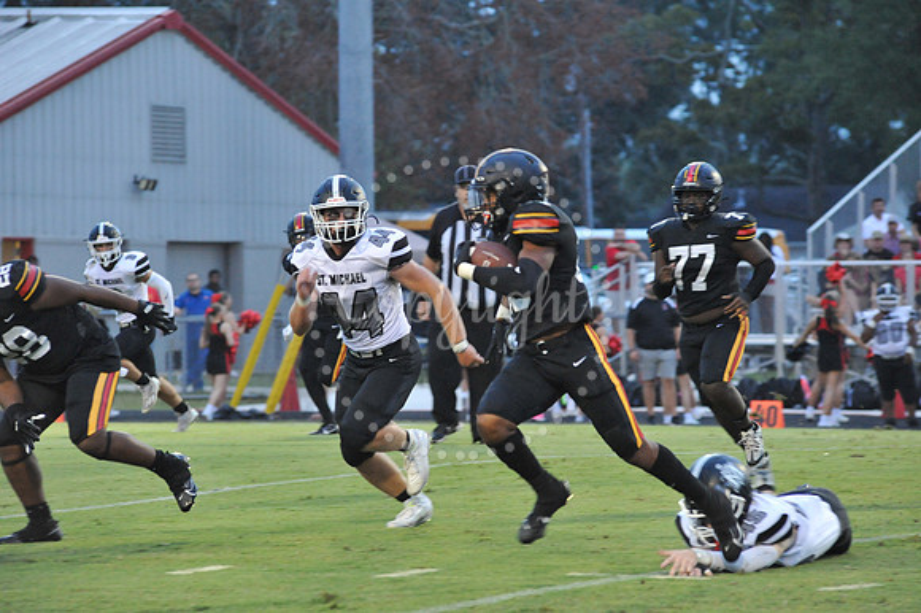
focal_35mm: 200
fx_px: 5114
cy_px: 306
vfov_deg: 6.9
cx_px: 460
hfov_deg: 10.3
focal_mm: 200
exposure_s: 1/250
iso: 5000
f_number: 5.6
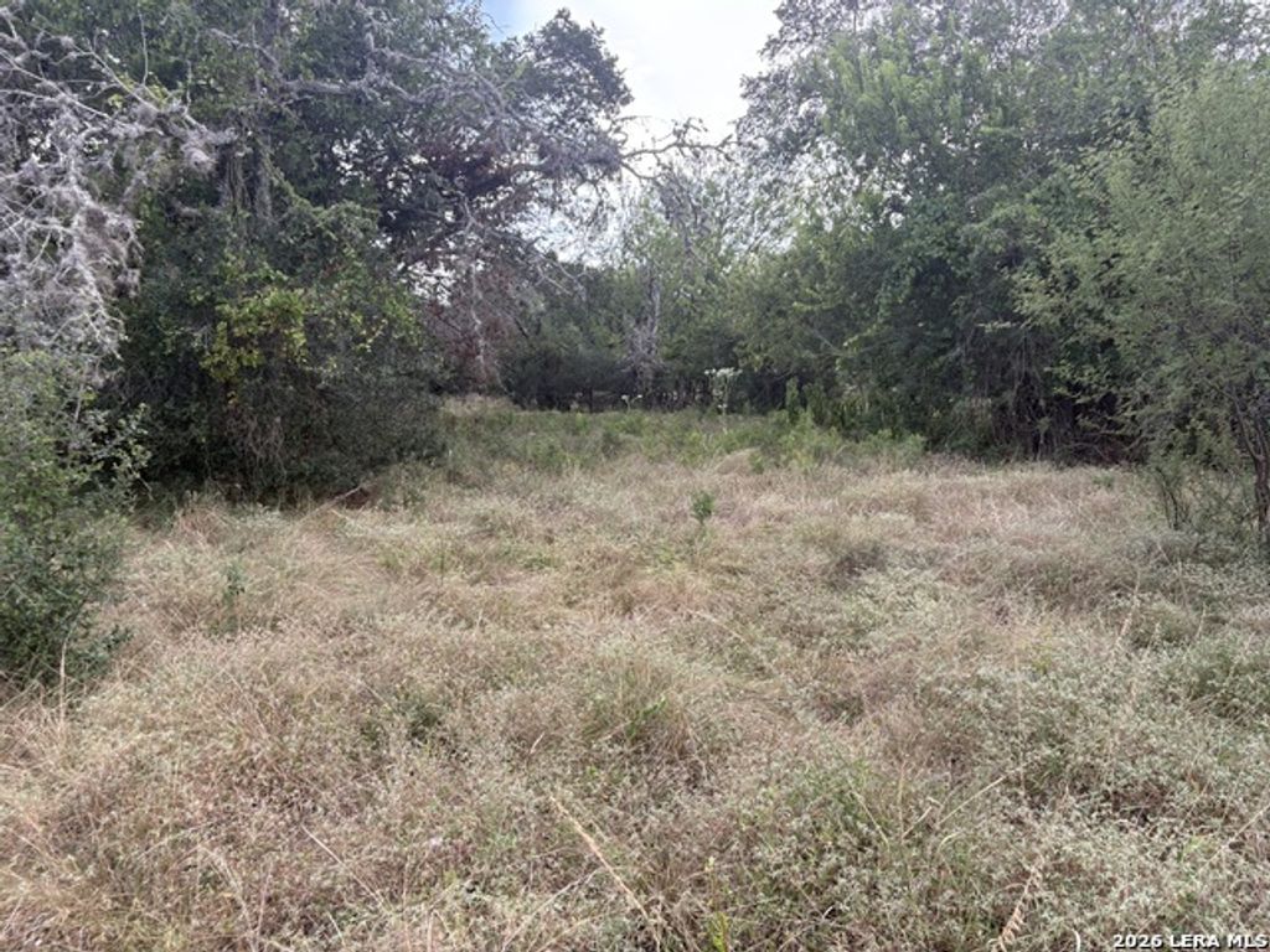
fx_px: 954
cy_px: 476
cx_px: 635
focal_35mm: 26
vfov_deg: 53.1
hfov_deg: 67.3
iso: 64
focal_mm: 5.96
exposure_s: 1/390
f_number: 1.6
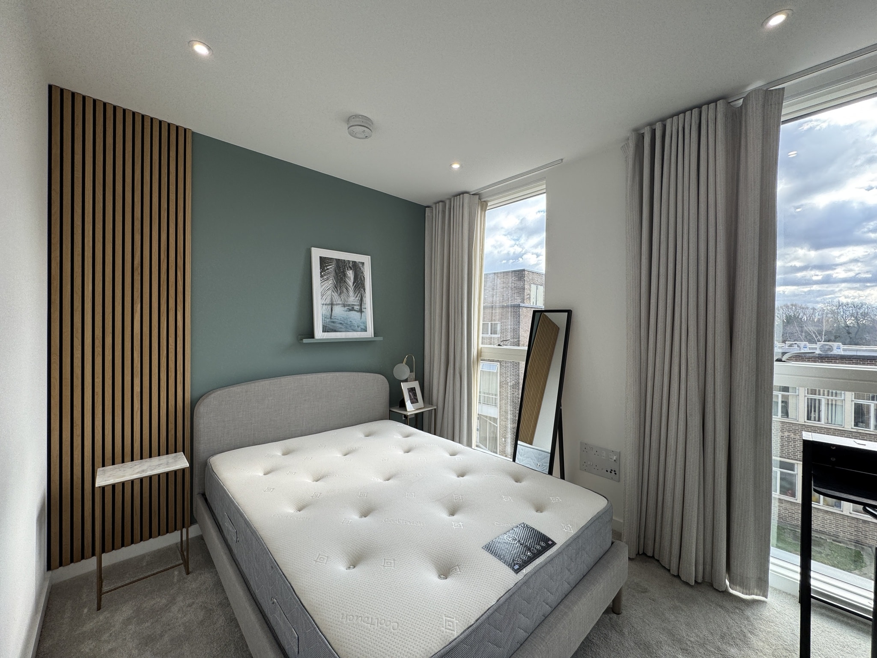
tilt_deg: +0.1
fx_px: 355
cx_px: 438
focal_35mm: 14
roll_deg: -0.4
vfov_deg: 85.7
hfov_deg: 102.1
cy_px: 329
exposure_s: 1/220
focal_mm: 2.22
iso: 40
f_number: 2.2
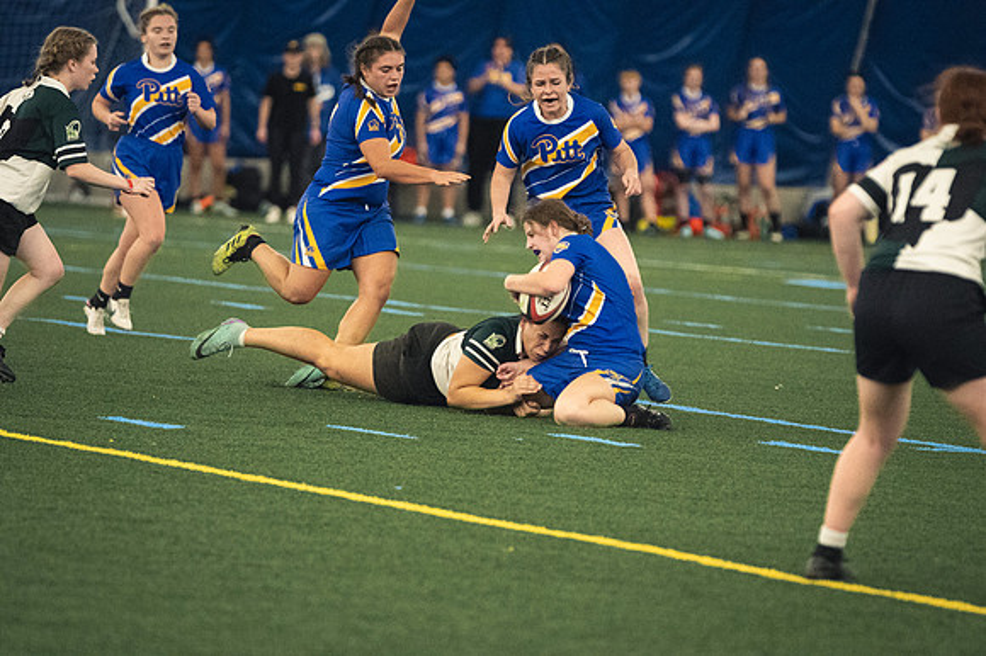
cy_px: 328
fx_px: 8212
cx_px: 493
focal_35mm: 300
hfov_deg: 6.9
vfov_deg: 4.6
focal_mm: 200
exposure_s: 1/500
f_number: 2.8
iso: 10000
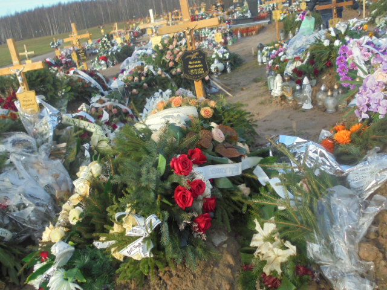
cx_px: 194
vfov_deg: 41.8
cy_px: 145
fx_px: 380
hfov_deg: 54.0
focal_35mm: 34
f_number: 4
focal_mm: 6.1
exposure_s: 1/200
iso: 100
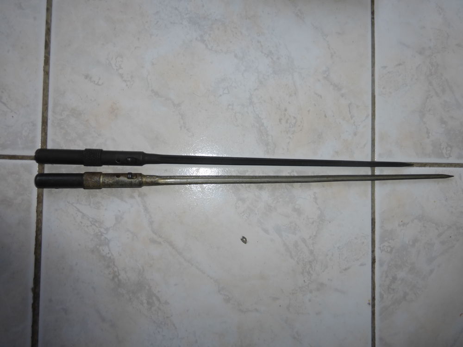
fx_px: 321
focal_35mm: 24
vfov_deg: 56.8
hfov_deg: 71.6
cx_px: 232
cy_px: 174
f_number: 3.3
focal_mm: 4.3
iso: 100
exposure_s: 1/60
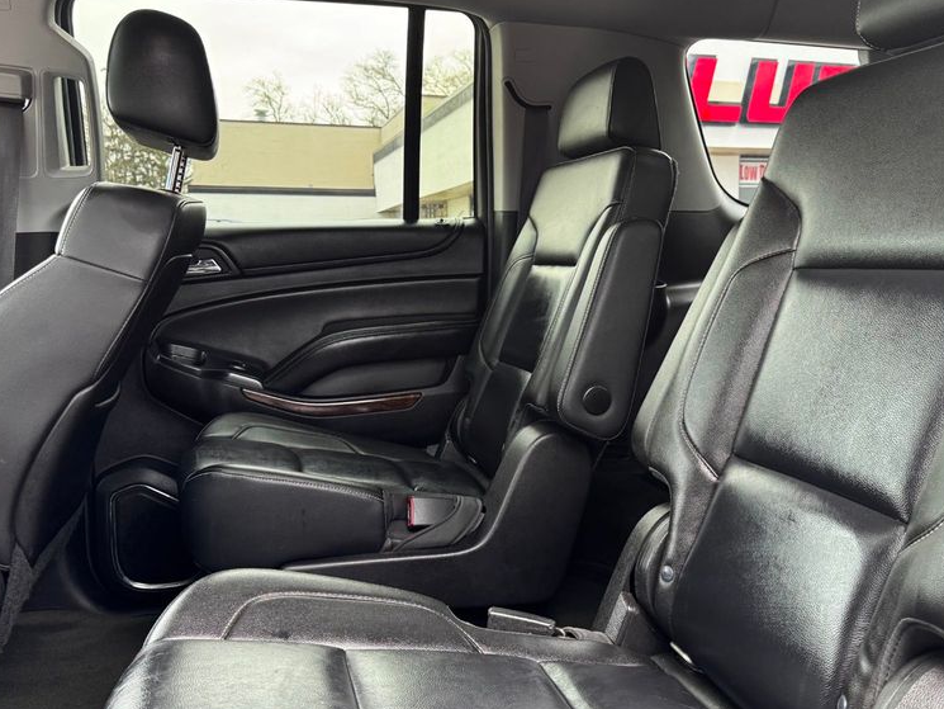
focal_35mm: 33
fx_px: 900
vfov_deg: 42.9
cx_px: 536
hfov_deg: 55.2
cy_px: 340
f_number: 1.78
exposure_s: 1/63
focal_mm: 6.76
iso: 200
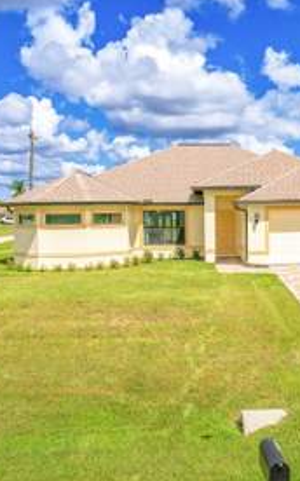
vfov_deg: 50.3
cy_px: 206
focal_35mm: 39
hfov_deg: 32.1
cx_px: 227
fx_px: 511
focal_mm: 8.38
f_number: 2.8
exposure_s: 1/1000
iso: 100
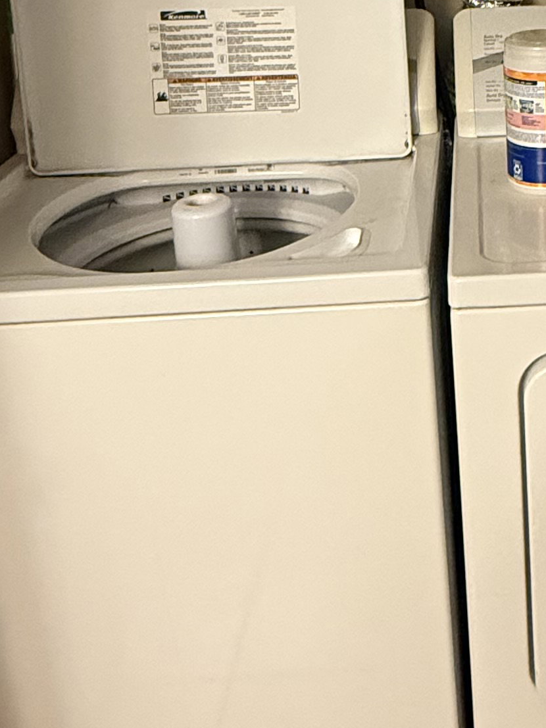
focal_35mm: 51
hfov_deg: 27.1
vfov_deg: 35.6
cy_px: 96
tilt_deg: -15.3
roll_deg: +1.0
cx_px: 531
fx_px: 1073
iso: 640
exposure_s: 1/60
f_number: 2.2
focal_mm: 2.22
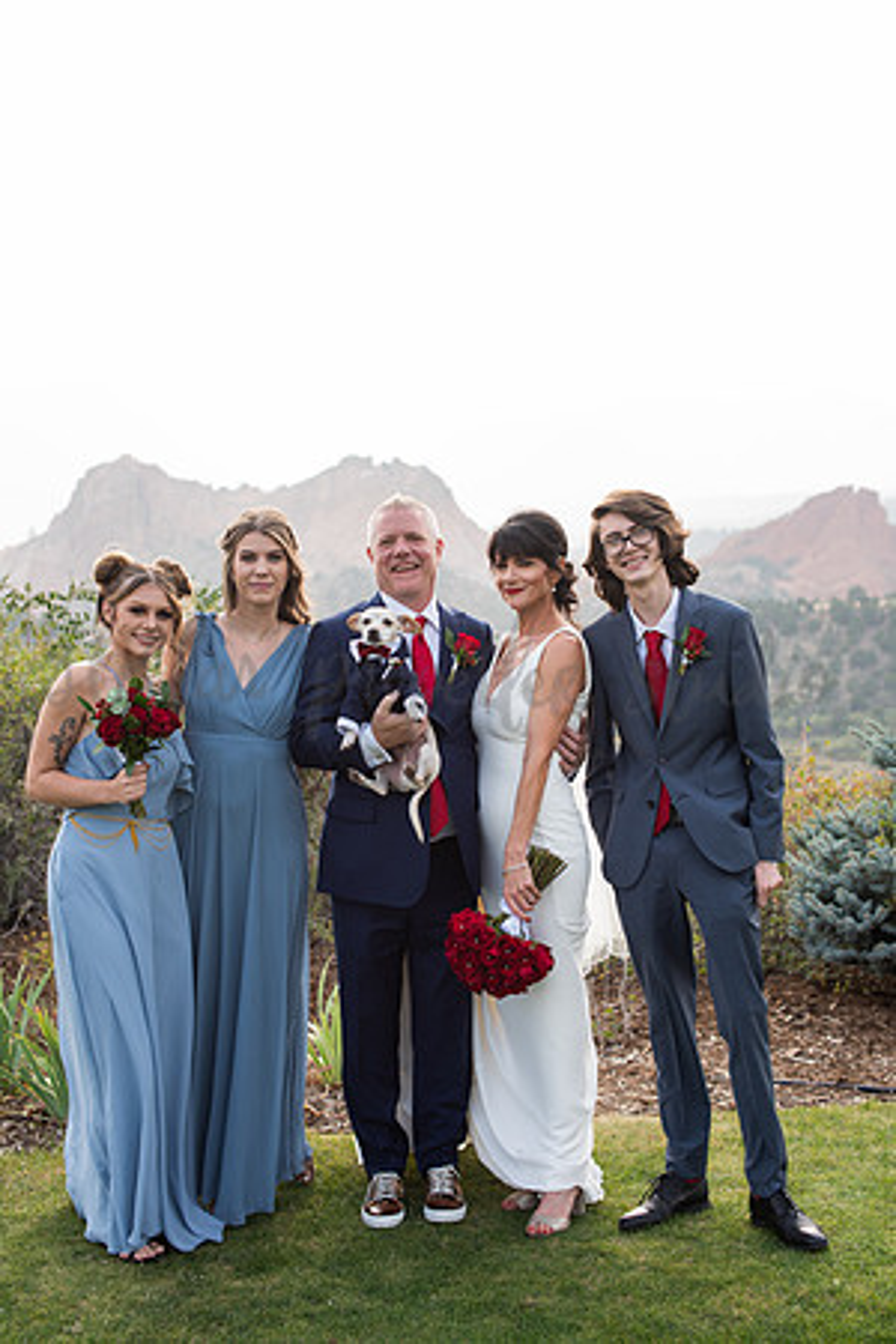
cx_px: 448
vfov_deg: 39.6
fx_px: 1867
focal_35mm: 50
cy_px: 672
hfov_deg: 27.0
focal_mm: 50
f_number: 4
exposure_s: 1/400
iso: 160
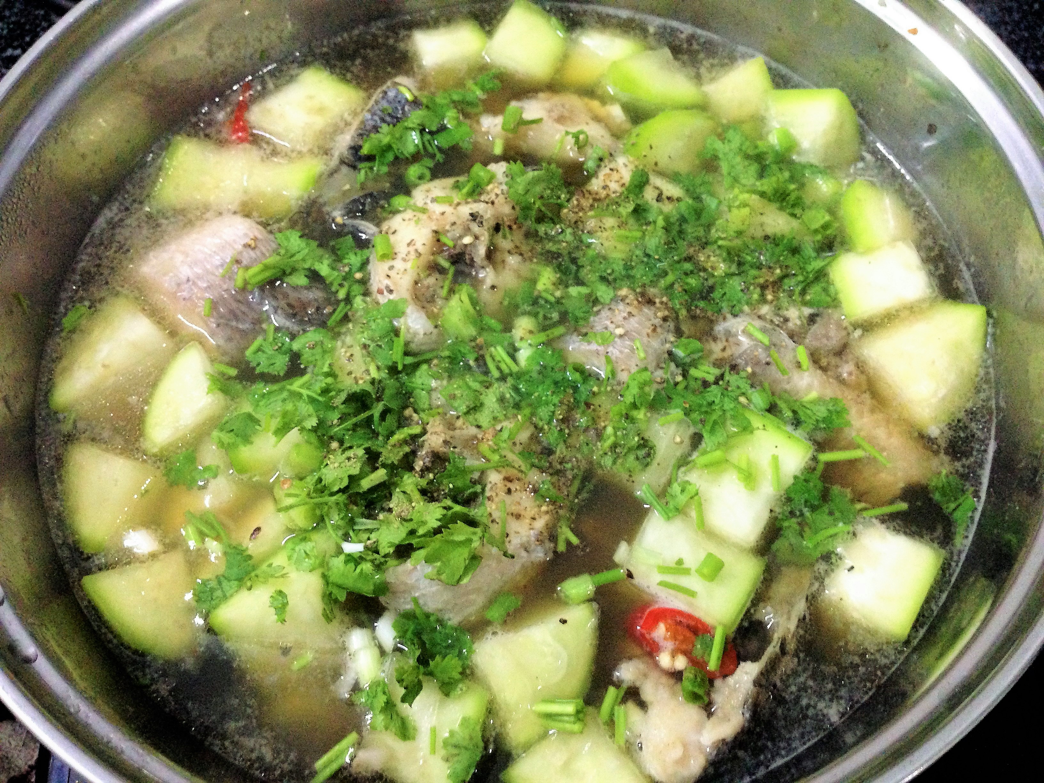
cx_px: 522
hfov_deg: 55.4
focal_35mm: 33
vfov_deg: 42.9
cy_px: 392
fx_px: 995
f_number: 2.4
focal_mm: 4.12
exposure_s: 1/15
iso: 400
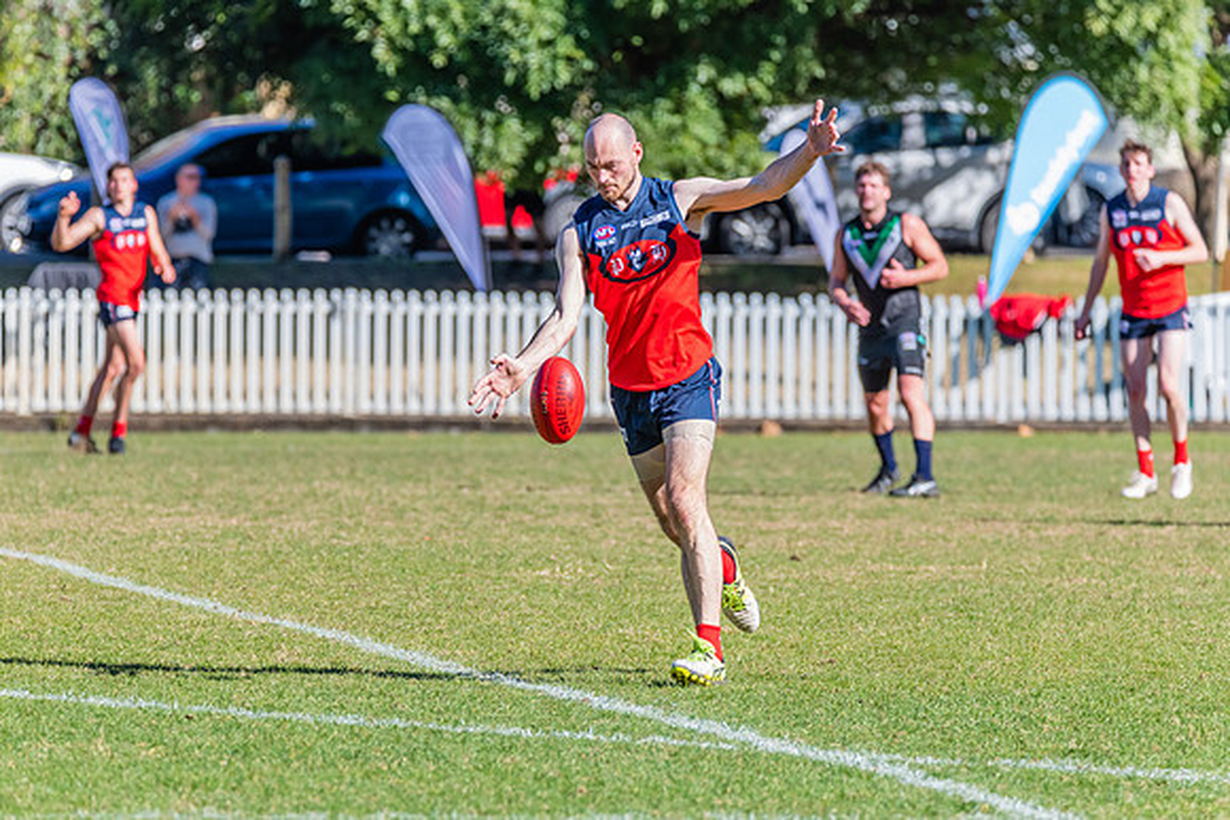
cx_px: 580
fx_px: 13172
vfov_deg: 3.6
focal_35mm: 385
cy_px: 415
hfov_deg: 5.3
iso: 800
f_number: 8
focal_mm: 360
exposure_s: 1/1600
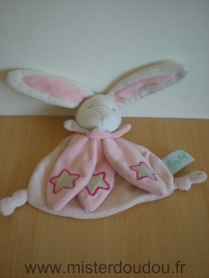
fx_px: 306
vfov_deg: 49.0
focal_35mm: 38
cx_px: 104
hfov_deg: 37.7
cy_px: 139
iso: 64
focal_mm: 6.3
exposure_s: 1/27.2
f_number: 3.1
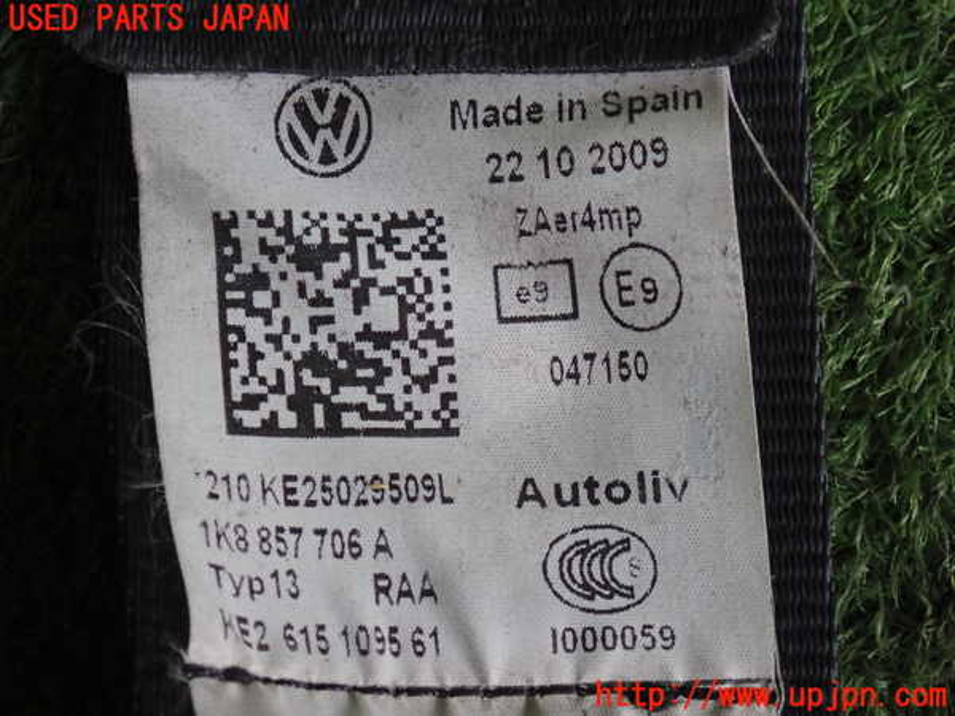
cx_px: 478
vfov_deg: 14.8
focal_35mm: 100
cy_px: 358
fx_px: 2759
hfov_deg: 19.6
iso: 500
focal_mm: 18
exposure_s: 1/100
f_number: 4.9
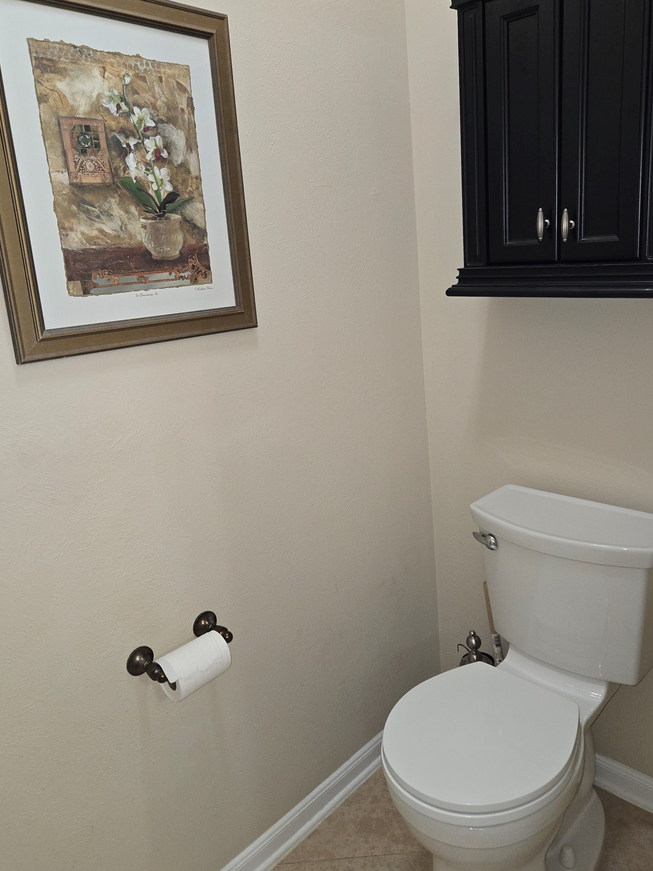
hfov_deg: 51.3
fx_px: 679
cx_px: 340
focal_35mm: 27
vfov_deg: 65.2
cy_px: 403
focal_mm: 5.4
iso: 100
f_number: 1.8
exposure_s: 1/60
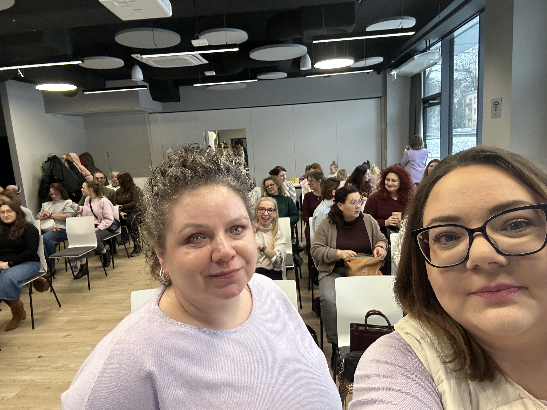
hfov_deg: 73.9
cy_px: 205
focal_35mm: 23
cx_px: 274
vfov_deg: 58.9
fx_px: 363
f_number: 1.9
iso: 64
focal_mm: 2.69
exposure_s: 1/60
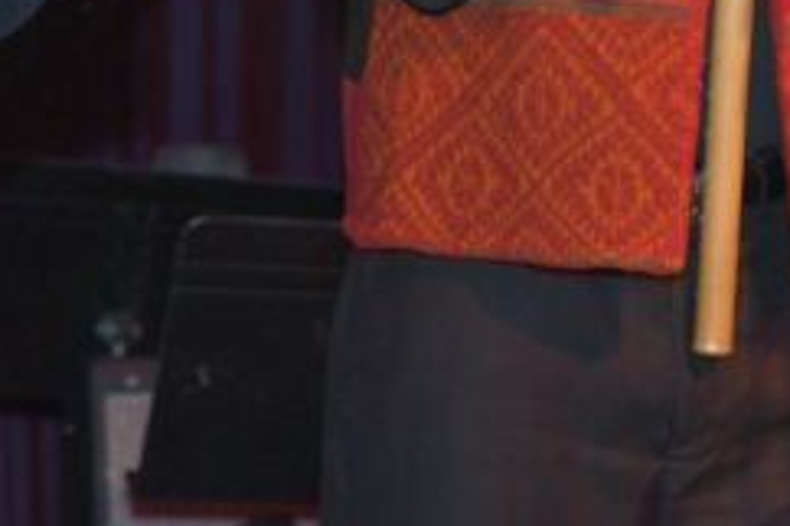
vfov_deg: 7.3
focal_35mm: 186
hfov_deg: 11.0
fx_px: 4079
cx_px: -20
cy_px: -124
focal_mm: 50
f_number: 3.3
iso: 800
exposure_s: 1/15
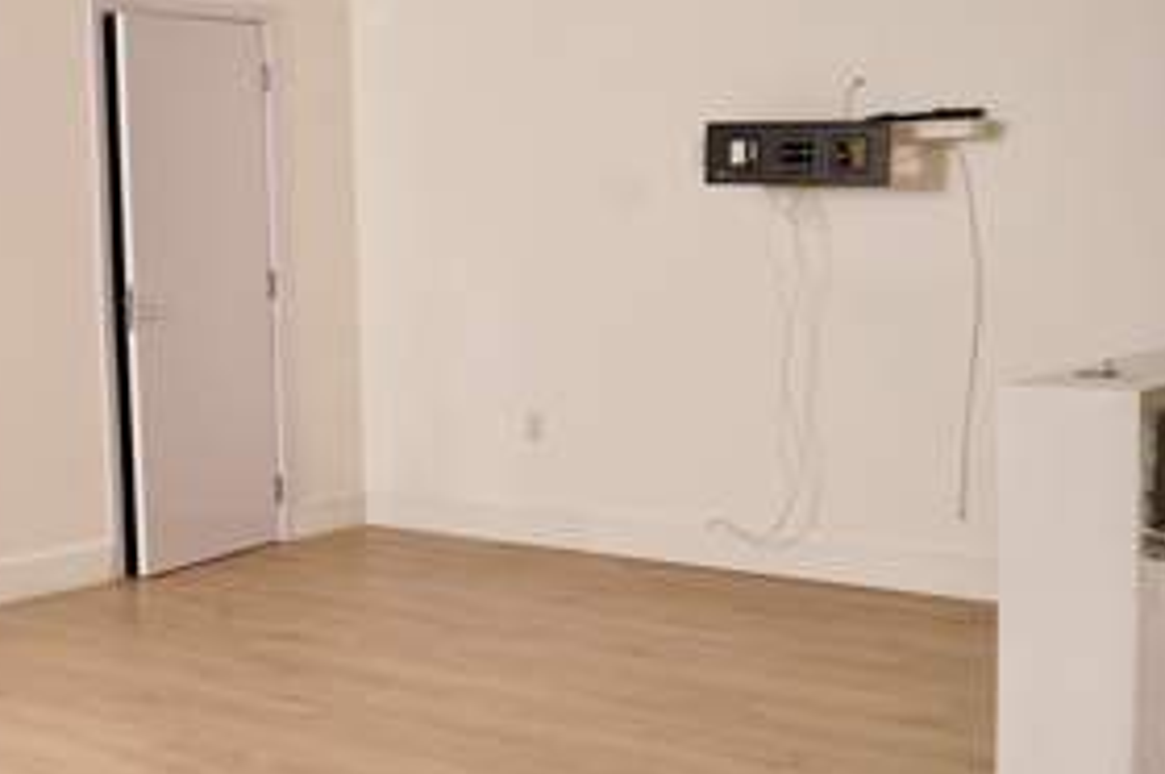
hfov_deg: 33.0
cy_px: 456
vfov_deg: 22.5
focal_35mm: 60
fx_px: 1939
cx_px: 333
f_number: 8
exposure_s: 1/125
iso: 1000
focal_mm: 35
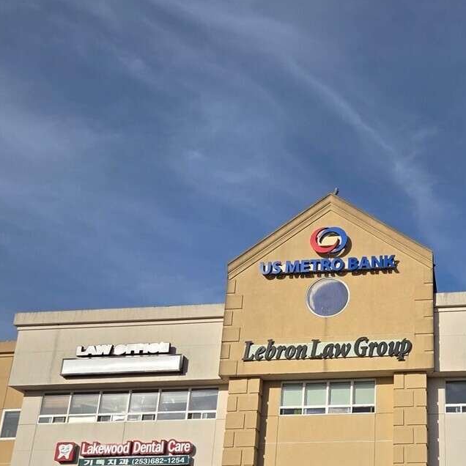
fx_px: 701
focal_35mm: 46
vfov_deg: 35.4
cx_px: 377
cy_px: 384
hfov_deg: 35.5
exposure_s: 1/3229
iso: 25
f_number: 1.8
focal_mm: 5.4
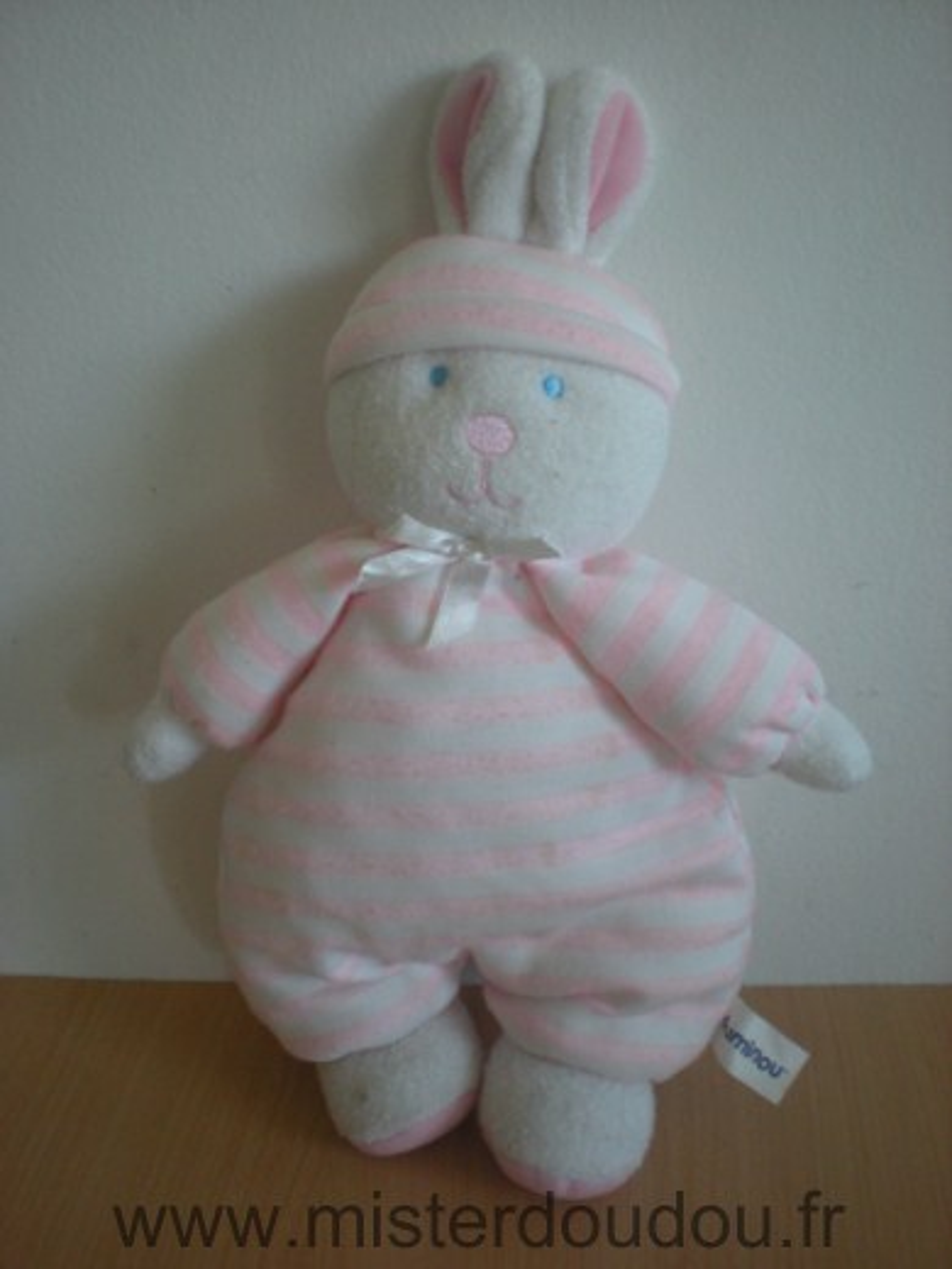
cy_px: 634
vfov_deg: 49.0
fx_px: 1393
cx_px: 476
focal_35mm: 38
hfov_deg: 37.7
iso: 200
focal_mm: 6.3
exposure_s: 1/37.3
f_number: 3.1
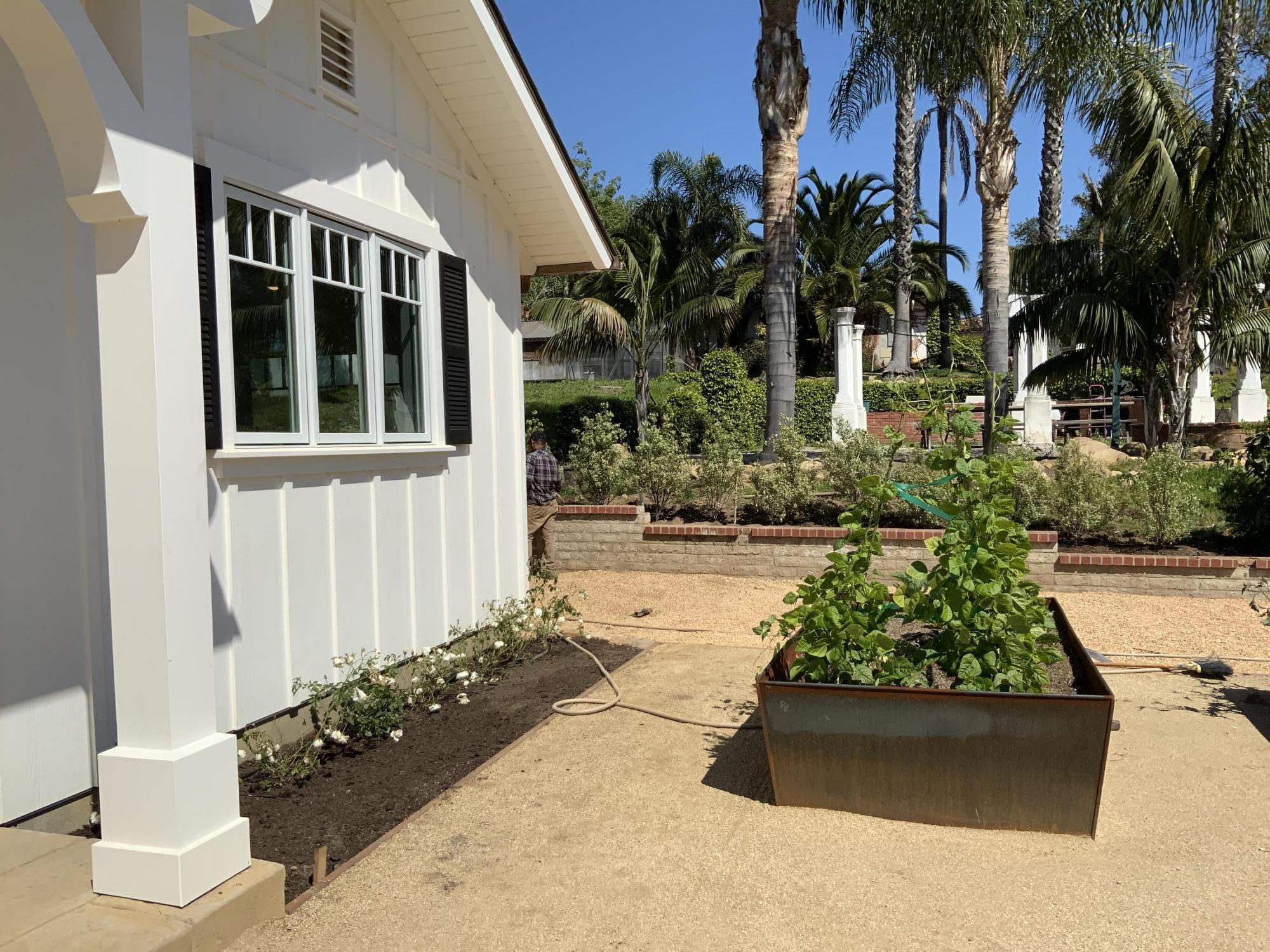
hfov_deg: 61.7
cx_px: 635
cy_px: 476
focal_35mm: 29
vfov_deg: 48.2
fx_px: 1064
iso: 20
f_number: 1.8
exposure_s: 1/3534
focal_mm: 3
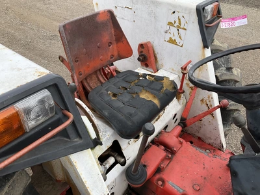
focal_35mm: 29
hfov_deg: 61.7
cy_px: 98
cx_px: 130
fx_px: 218
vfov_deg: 48.2
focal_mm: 3
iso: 25
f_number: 1.8
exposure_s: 1/683
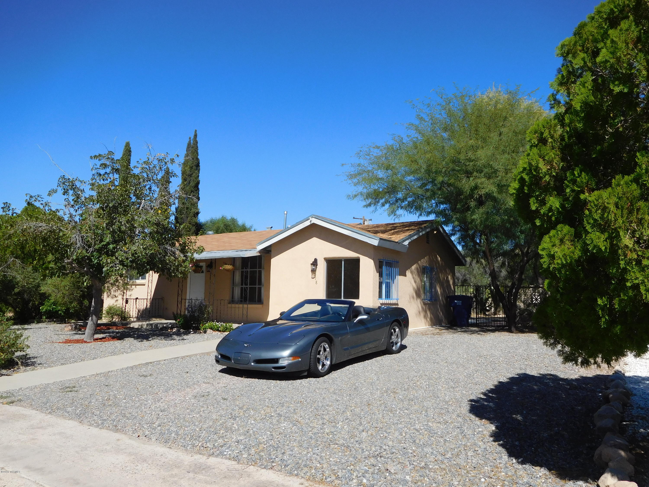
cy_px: 244
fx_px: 469
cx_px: 324
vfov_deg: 54.9
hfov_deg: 69.4
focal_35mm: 25
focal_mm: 4.5
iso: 125
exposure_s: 1/500
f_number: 6.8
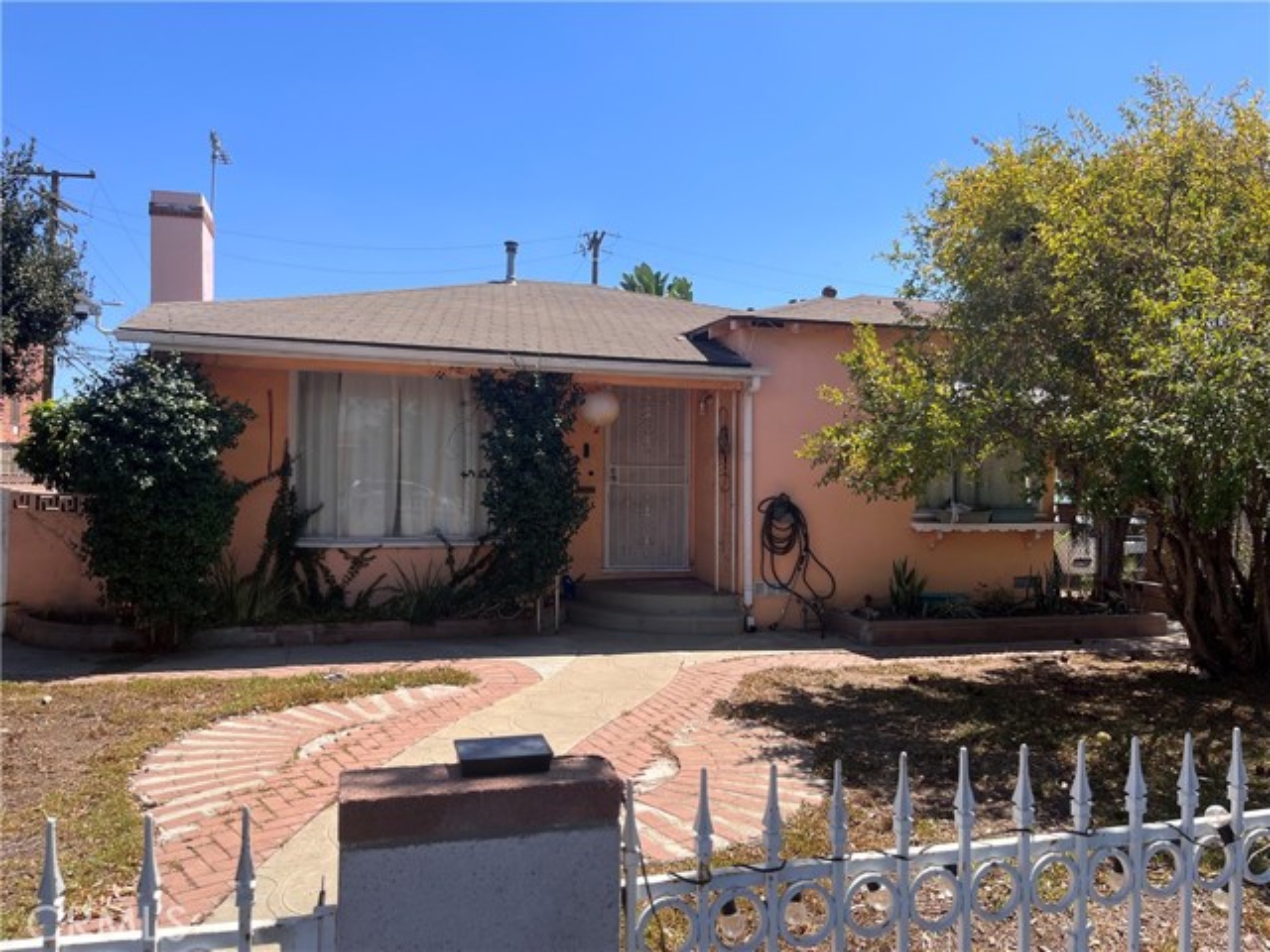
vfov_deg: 53.1
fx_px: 954
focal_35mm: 26
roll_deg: -0.7
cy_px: 476
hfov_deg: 67.3
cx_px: 635
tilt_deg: +0.0
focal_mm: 5.1
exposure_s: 1/2410
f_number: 1.6
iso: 50
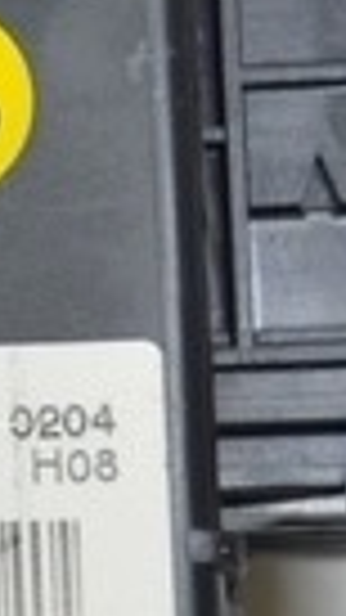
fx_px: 3835
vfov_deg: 9.1
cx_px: -575
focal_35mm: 235
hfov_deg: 5.0
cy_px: 573
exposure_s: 1/80
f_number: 3.5
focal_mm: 20
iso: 400
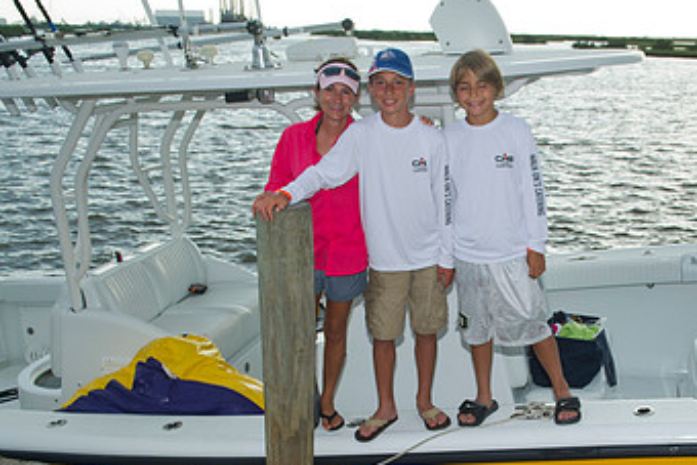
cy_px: 350
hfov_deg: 42.2
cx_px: 465
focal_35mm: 46
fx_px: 891
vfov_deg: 28.8
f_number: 6.3
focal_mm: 27
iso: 200
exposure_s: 1/200
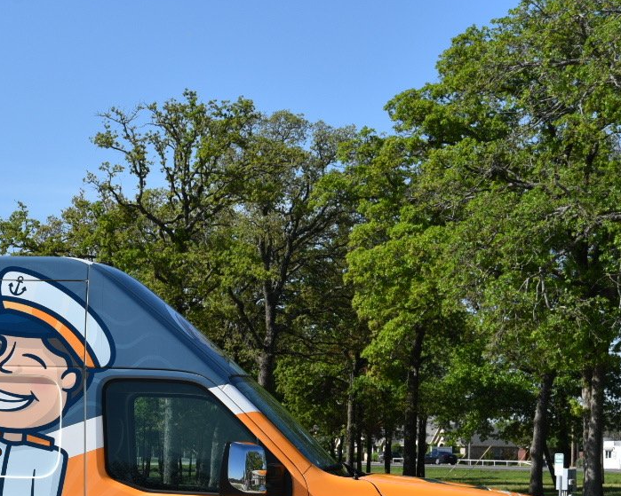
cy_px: 473
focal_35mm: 100
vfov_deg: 15.2
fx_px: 1838
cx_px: 49
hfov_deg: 18.8
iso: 200
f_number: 10
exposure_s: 1/400
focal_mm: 46
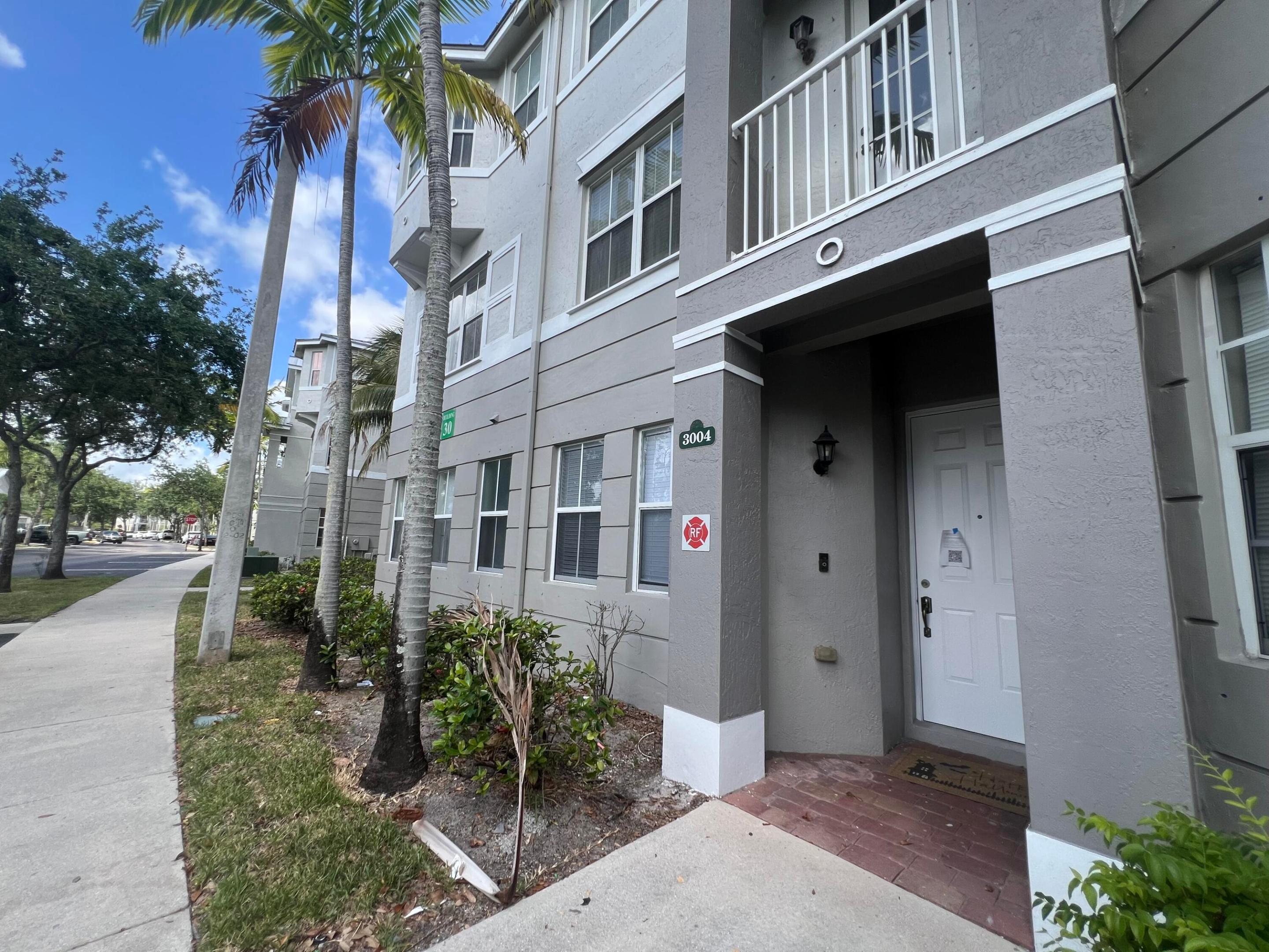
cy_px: 476
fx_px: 477
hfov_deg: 106.2
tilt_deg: +8.0
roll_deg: -1.8
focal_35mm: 13
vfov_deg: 89.9
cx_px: 634
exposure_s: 1/633
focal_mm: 1.57
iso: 32
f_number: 1.8
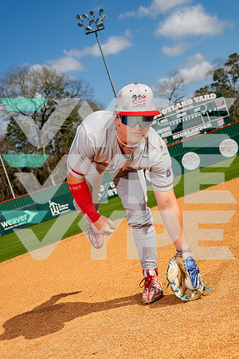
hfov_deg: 23.8
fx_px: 568
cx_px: 120
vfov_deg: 35.1
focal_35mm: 57
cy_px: 180
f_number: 8
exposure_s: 1/1250
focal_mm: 57
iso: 250
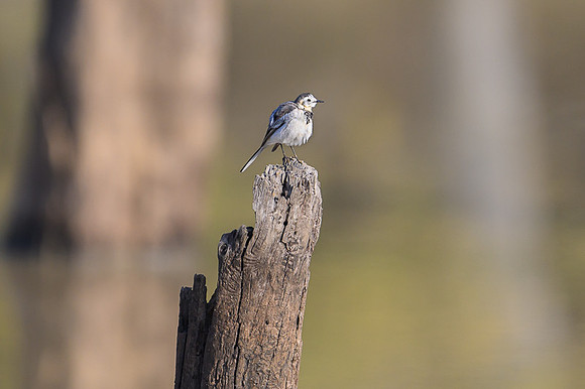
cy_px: 102
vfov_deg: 1.2
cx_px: 301
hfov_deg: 1.8
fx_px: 18692
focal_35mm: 1151
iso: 800
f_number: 4
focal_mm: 560
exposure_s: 1/4000
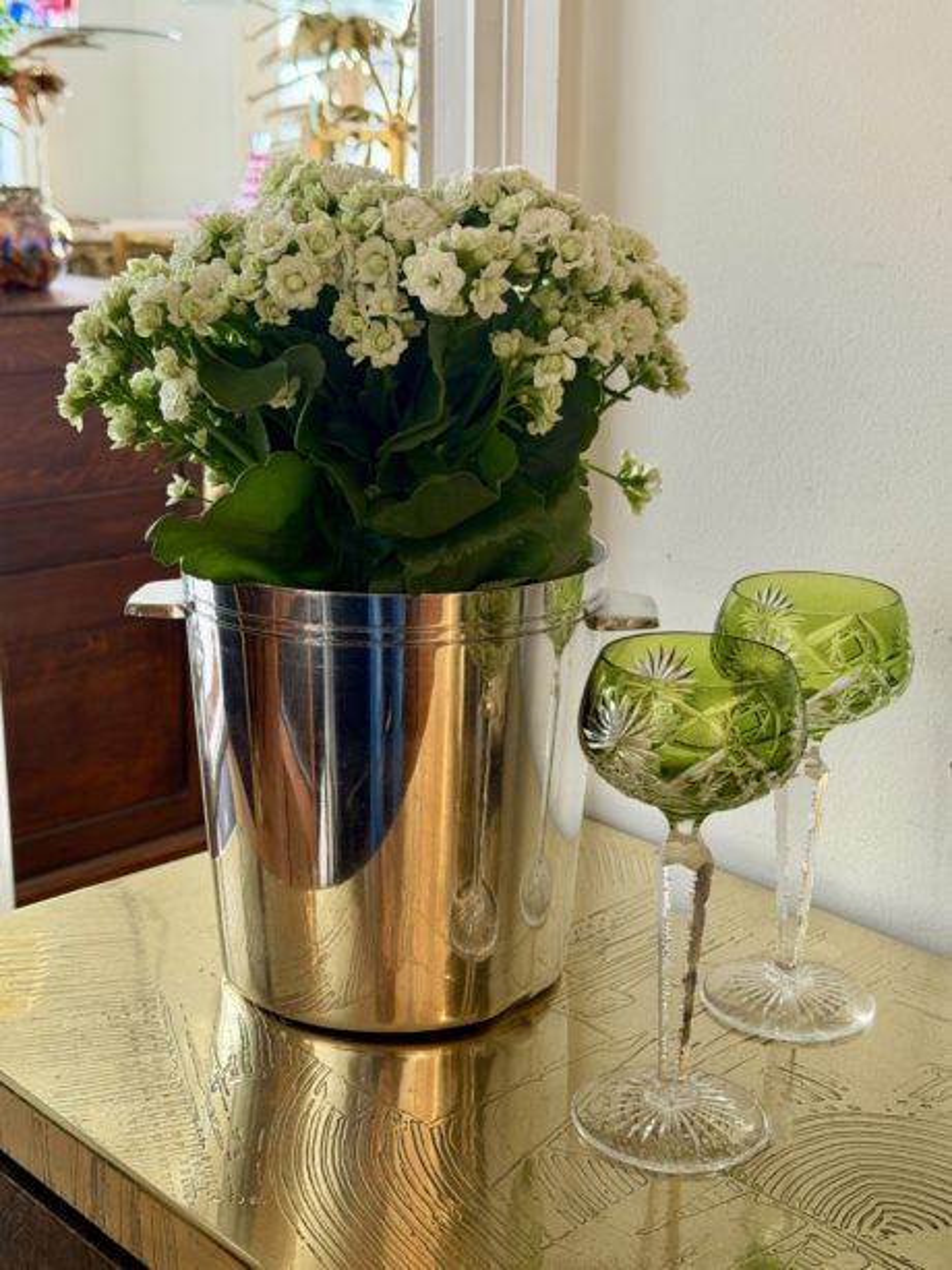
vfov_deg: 39.7
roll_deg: -0.5
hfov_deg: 30.2
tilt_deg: -16.9
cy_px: 635
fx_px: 1761
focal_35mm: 48
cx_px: 476
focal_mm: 6.76
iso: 320
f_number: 1.78
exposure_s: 1/33
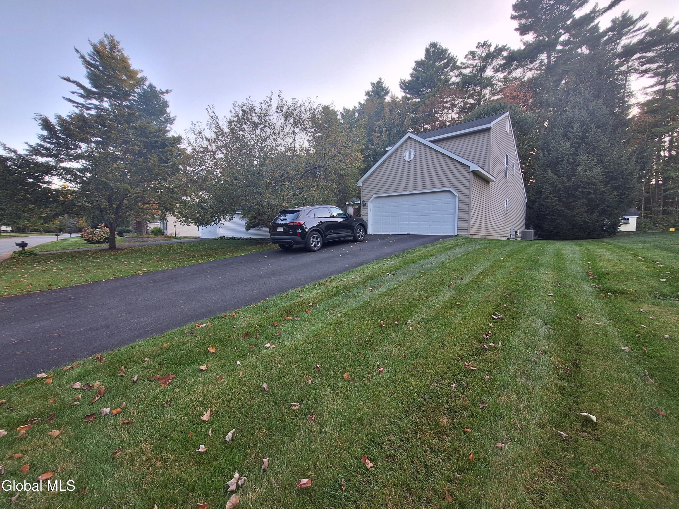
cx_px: 340
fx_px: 255
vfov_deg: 89.9
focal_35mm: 13
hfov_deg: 106.2
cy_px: 254
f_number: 2.2
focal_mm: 1.74
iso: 50
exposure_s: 1/120
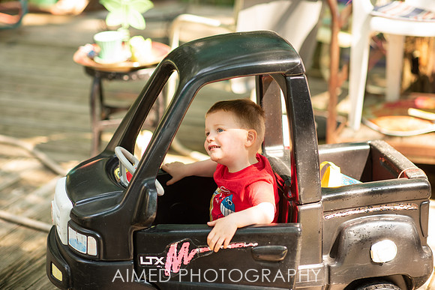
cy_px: 145
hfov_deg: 23.9
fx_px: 1027
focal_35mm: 85
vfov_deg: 16.1
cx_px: 218
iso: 100
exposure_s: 1/200
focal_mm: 85
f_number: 2
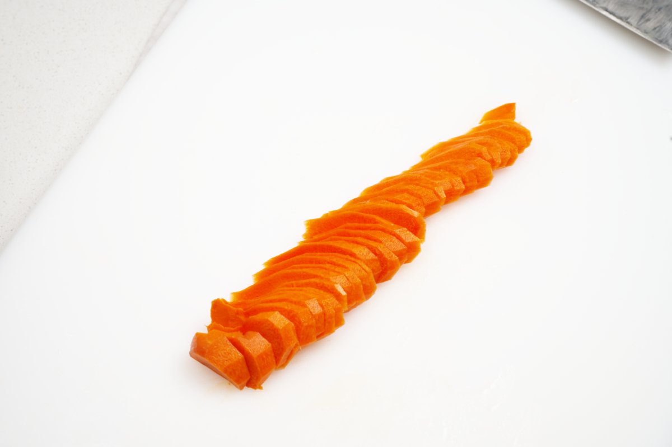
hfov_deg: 28.9
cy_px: 224
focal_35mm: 70
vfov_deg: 19.4
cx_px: 336
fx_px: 1306
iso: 200
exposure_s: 1/100
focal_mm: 70
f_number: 11
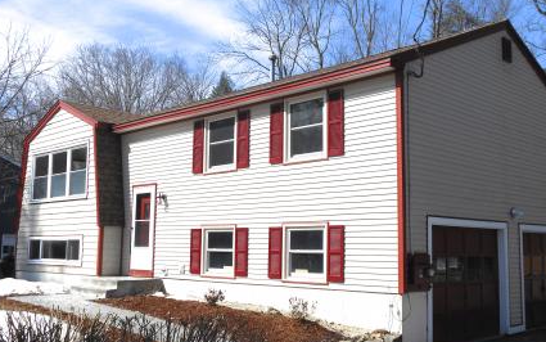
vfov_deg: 30.5
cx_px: 292
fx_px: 625
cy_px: 148
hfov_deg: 47.1
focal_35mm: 42
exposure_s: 1/200
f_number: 10.6
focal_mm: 5.2
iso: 80
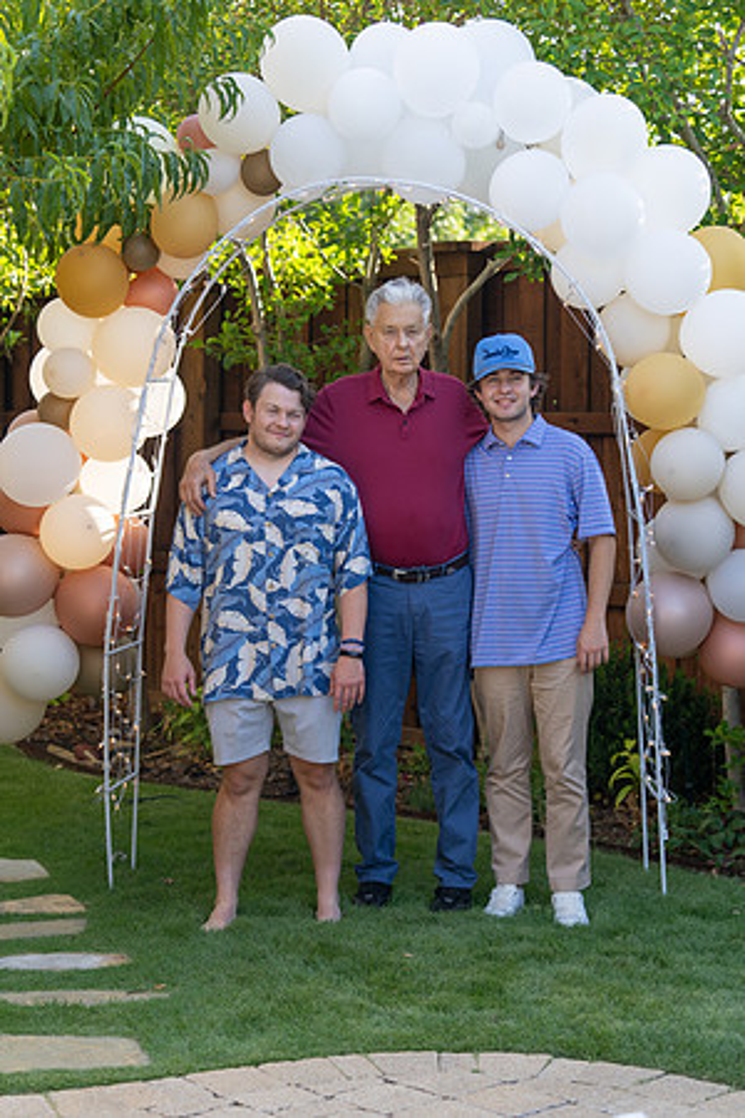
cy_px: 559
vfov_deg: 28.8
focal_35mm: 70
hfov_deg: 19.5
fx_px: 2173
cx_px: 372
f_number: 3.5
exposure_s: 1/320
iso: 160
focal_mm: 70
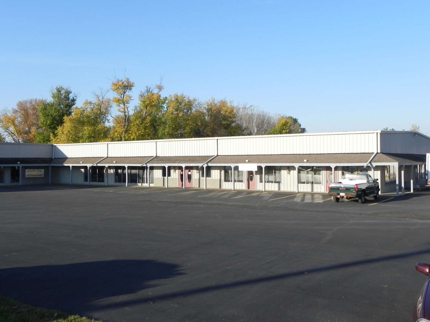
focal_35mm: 37
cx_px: 215
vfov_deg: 38.7
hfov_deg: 50.1
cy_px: 161
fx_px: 460
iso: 160
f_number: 6.3
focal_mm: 6.6
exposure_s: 1/350
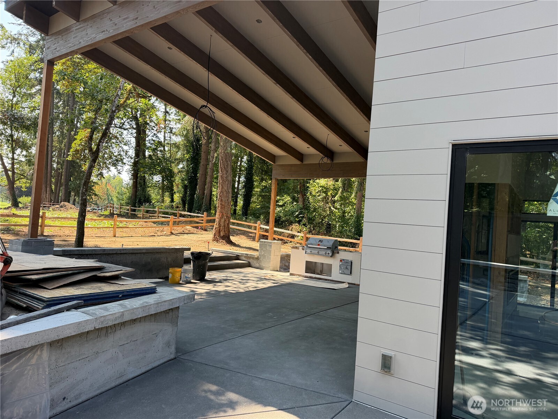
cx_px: 279
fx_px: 387
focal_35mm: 24
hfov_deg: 71.6
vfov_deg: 56.8
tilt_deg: +2.2
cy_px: 210
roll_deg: -3.0
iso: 100
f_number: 1.78
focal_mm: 6.76
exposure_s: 1/671
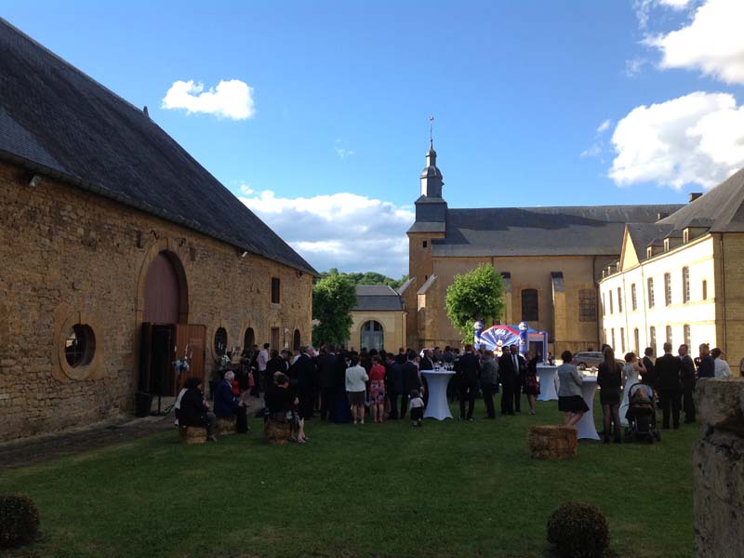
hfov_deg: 52.6
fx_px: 752
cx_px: 372
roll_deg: -1.0
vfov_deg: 40.7
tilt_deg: +4.8
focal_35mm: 35
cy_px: 279
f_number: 2.4
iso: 50
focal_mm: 4.28
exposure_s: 1/944
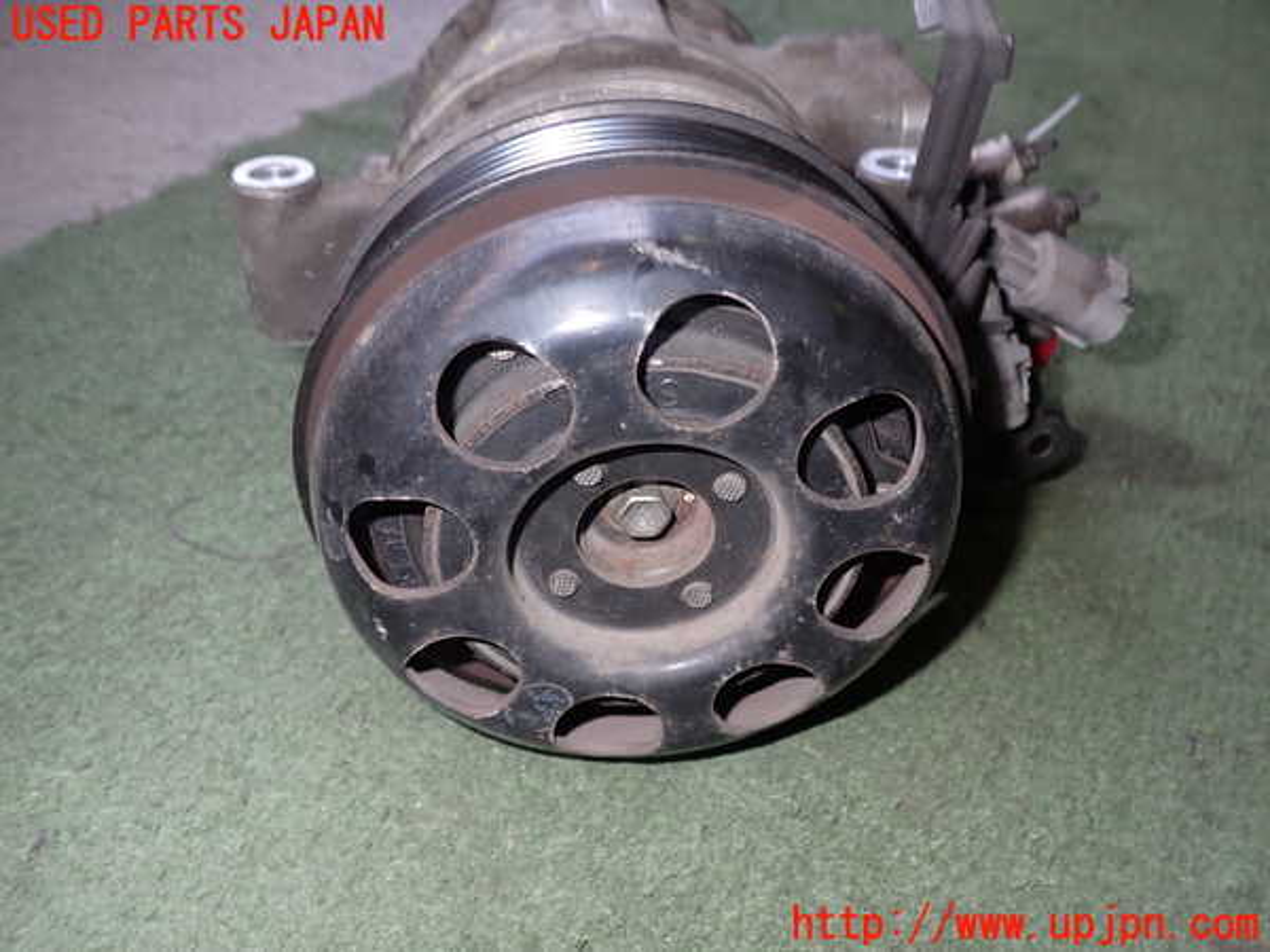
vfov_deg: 46.8
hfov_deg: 60.0
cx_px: 635
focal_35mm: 30
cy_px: 476
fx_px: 1101
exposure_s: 1/30
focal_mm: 5.4
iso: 200
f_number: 6.3
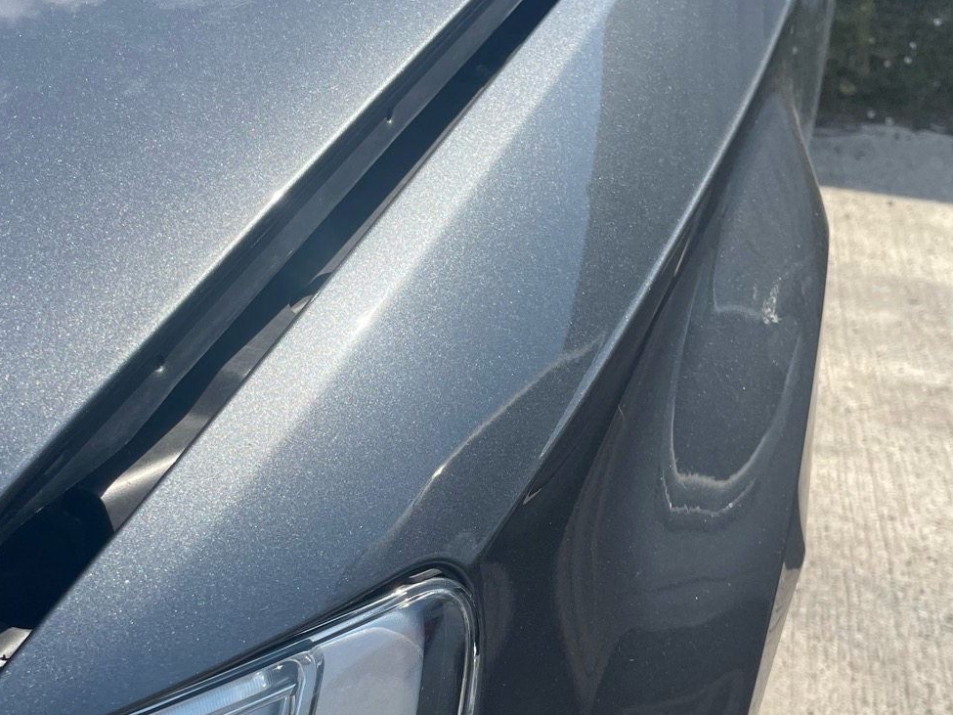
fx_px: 1321
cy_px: 550
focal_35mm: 48
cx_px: 383
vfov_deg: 29.7
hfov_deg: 39.5
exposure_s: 1/3509
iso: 32
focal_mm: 4.2
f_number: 1.6
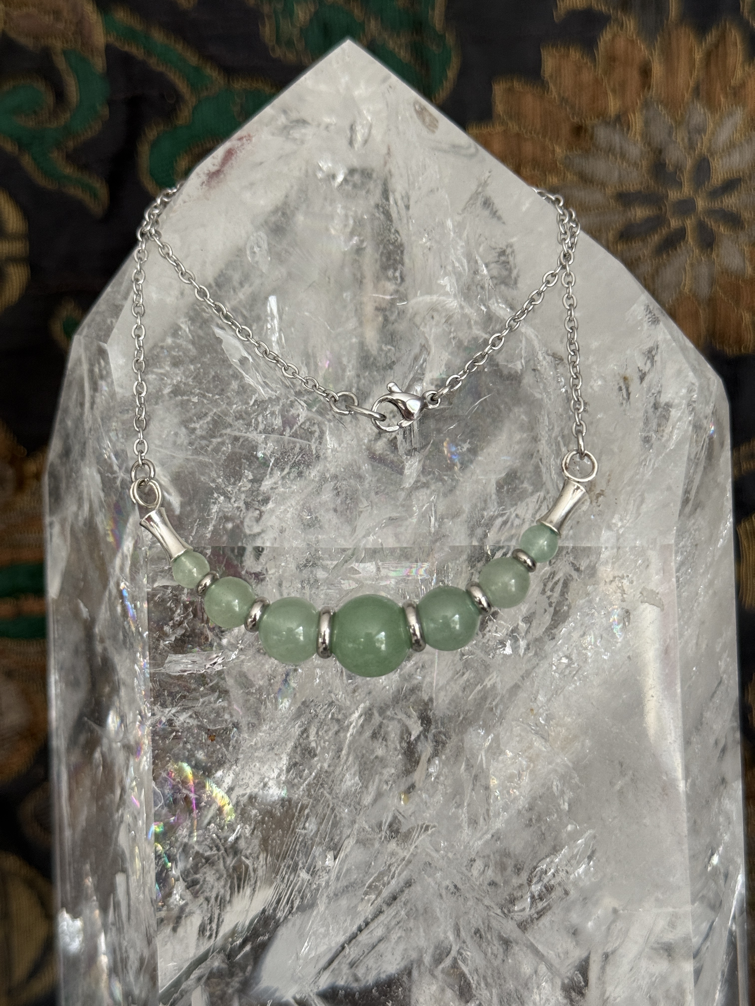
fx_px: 1396
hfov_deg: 30.3
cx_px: 378
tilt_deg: -6.2
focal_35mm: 48
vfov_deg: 39.7
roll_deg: +2.1
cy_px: 503
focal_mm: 6.76
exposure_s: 1/60
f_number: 1.78
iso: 200
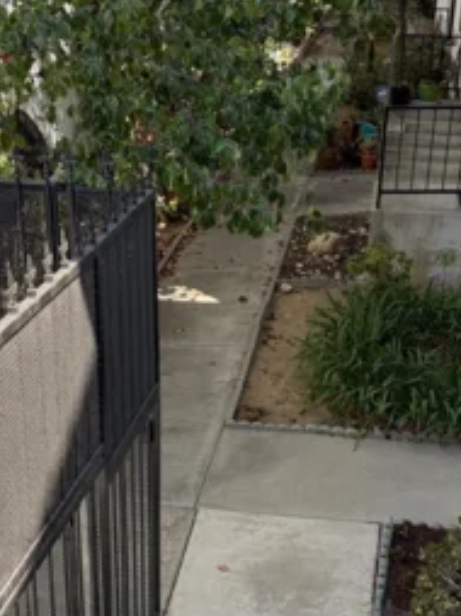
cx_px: 255
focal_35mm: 53
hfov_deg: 27.5
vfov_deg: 35.7
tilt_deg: -27.7
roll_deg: -1.1
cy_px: 434
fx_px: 943
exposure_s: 1/920
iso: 100
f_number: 1.78
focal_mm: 6.76
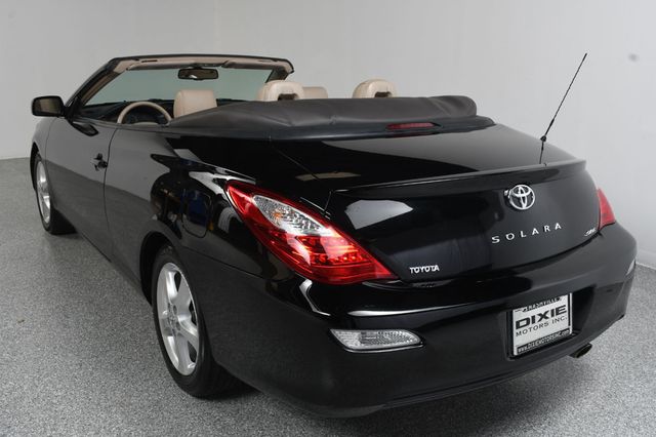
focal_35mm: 34
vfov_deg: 38.8
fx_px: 619
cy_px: 218
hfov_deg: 55.8
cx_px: 328
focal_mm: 23
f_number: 10
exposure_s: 1/160
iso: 100
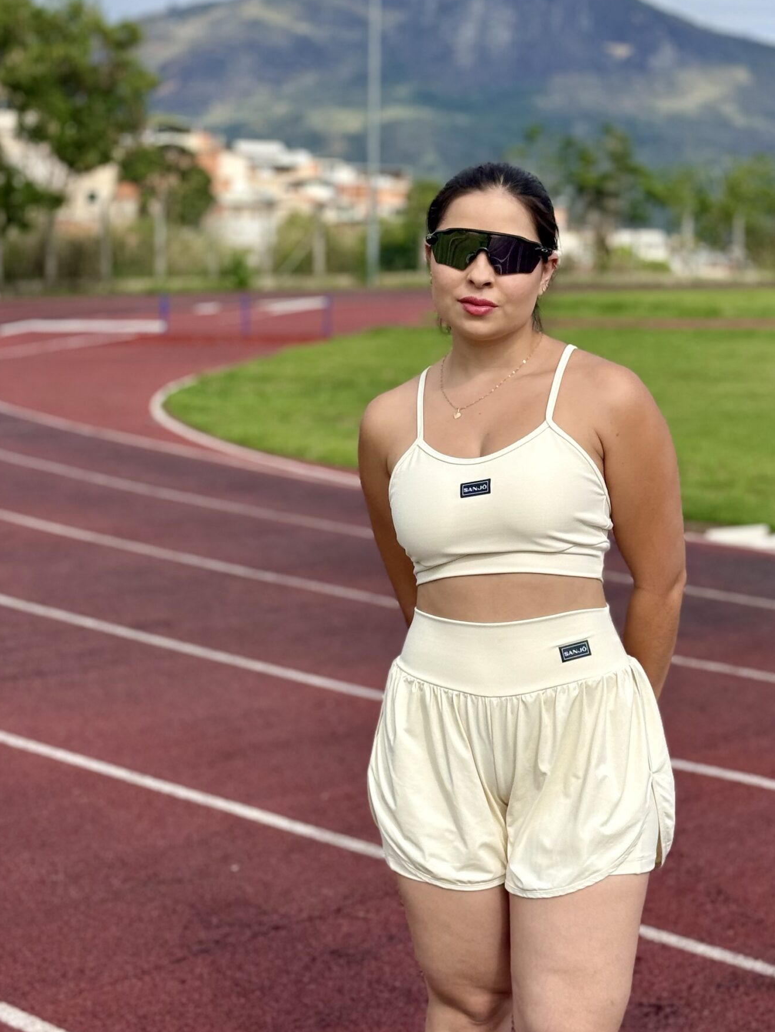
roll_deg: -0.3
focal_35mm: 70
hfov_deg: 21.0
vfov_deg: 27.7
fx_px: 2089
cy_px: 443
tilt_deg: -5.7
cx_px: 484
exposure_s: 1/7143
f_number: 1.78
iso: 80
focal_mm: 6.76
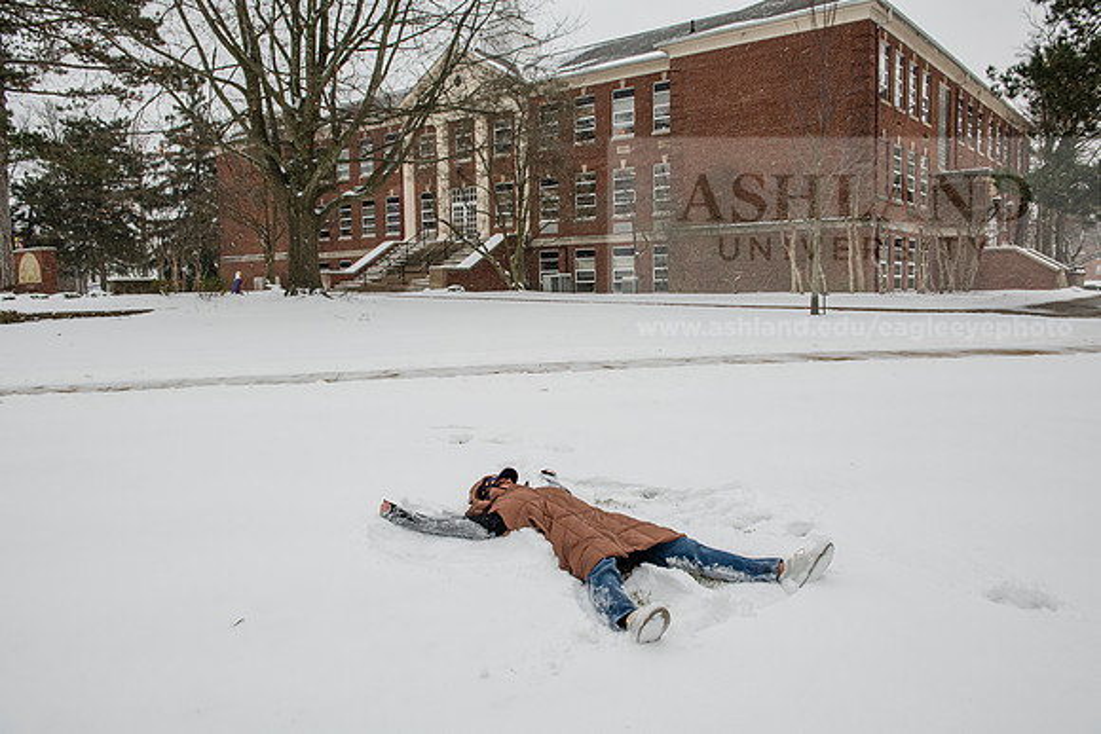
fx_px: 856
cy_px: 367
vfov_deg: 46.4
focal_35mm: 28
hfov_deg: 65.5
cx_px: 550
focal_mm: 28
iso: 400
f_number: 7.1
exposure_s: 1/200
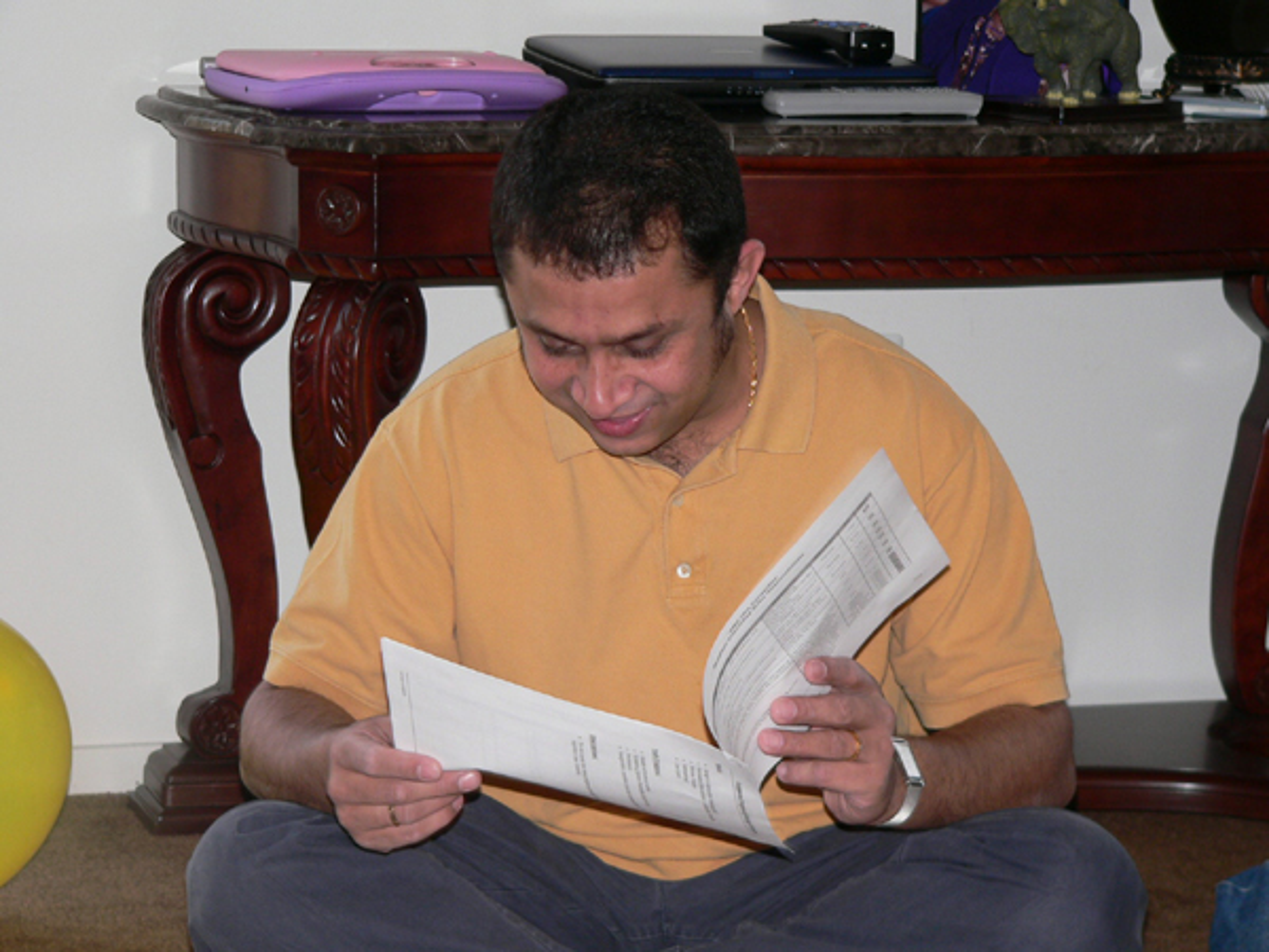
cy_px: 476
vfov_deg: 13.5
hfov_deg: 17.9
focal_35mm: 110
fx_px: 4033
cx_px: 634
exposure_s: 1/60
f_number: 2.8
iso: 100
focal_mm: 18.3
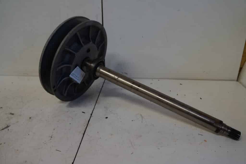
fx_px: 185
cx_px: 123
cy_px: 82
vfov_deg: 47.9
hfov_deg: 67.4
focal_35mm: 27
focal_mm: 18
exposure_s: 1/60
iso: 500
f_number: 4
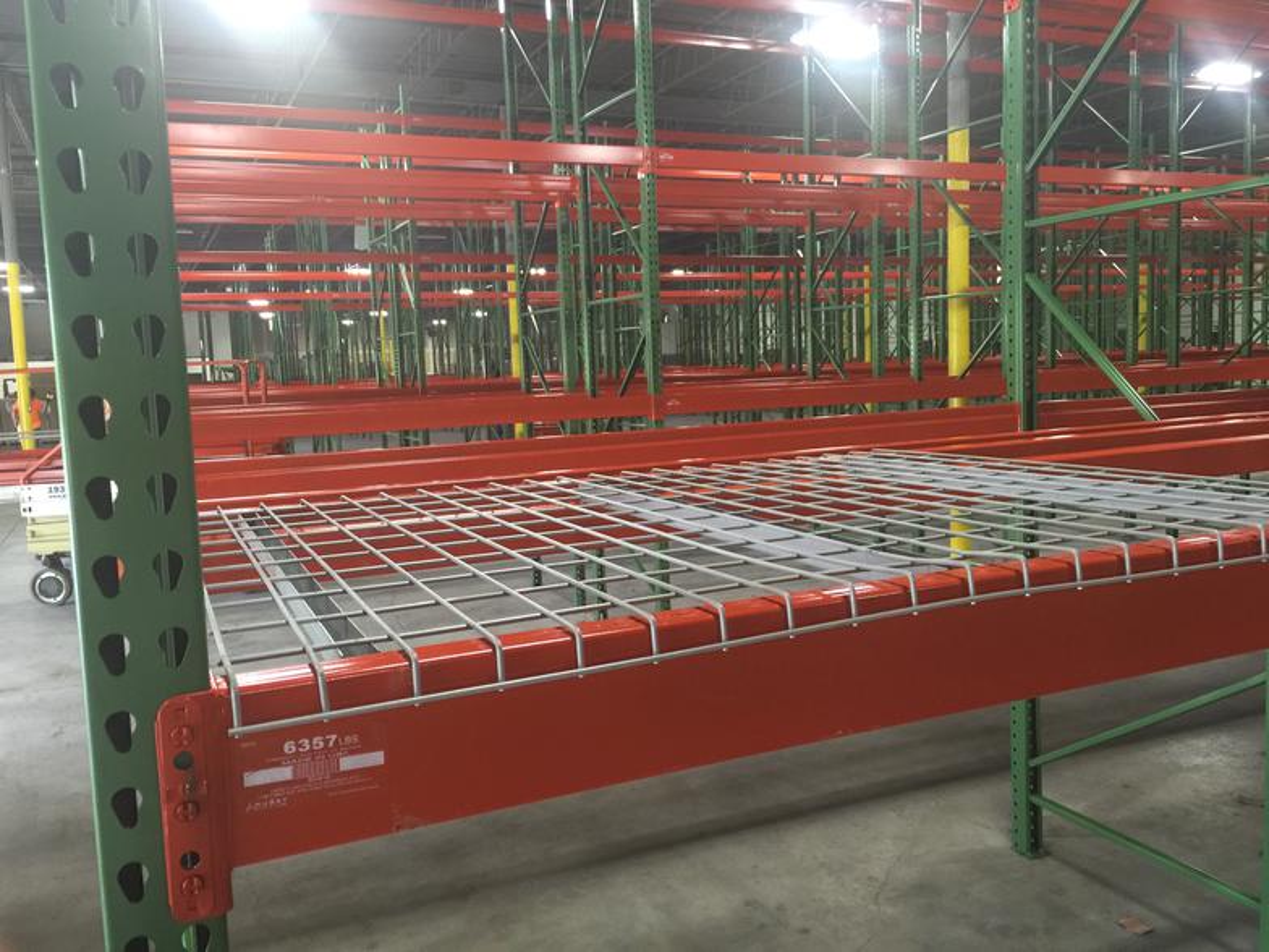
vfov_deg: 48.2
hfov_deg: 61.7
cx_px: 634
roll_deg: +0.6
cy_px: 476
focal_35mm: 29
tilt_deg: -6.0
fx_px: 1063
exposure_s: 1/15
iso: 80
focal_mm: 4.15
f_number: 2.2
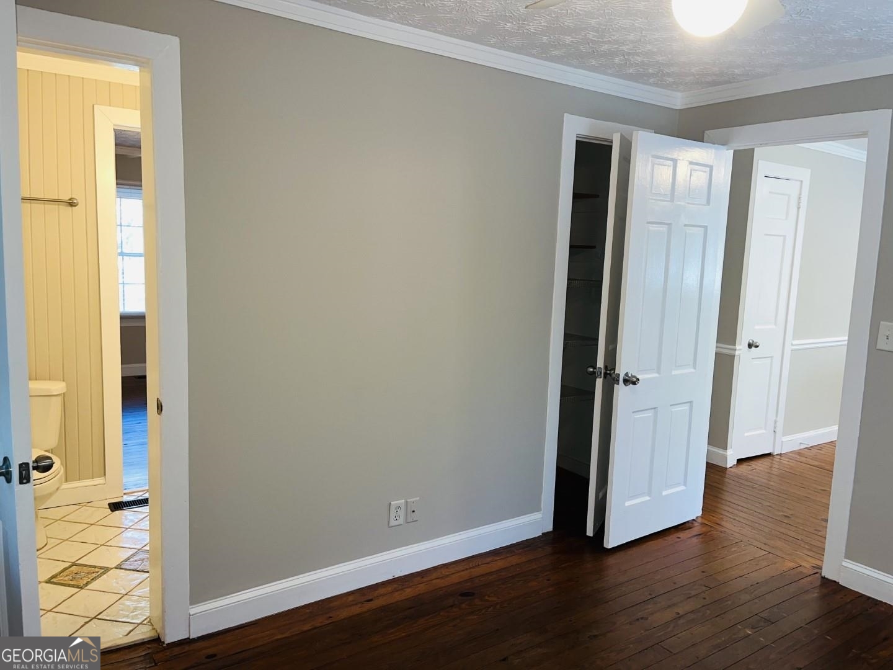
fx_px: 671
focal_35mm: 26
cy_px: 335
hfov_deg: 67.3
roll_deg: -2.0
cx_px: 446
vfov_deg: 53.1
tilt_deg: -8.0
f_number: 1.6
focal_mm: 5.1
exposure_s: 1/22
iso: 50
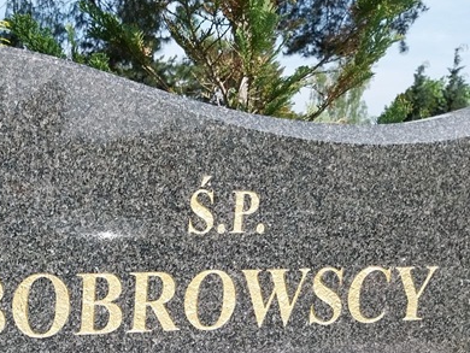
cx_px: 6
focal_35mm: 68
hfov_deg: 27.0
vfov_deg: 20.5
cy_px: 398
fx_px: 924
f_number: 1.8
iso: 25
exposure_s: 1/643
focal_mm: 4
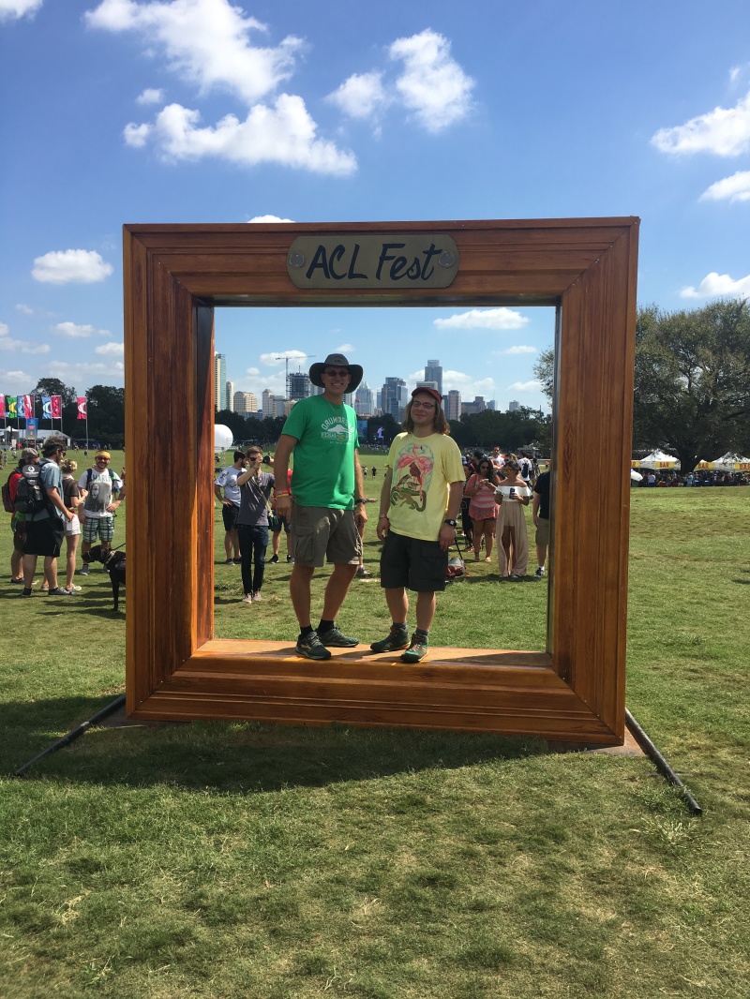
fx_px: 837
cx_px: 375
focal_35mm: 29
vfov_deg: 61.6
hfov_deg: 48.2
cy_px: 500
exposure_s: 1/1789
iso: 25
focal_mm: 4.15
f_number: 2.2
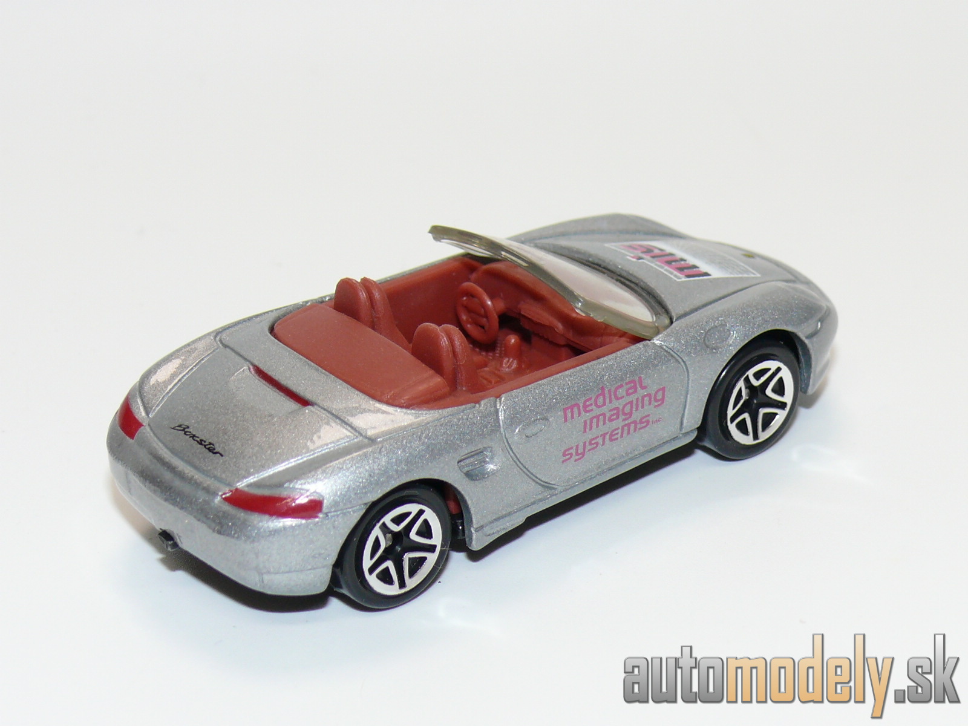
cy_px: 363
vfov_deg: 14.5
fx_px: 2852
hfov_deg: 19.3
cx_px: 484
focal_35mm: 102
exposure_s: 1/30
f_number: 4
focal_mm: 13.3
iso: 100
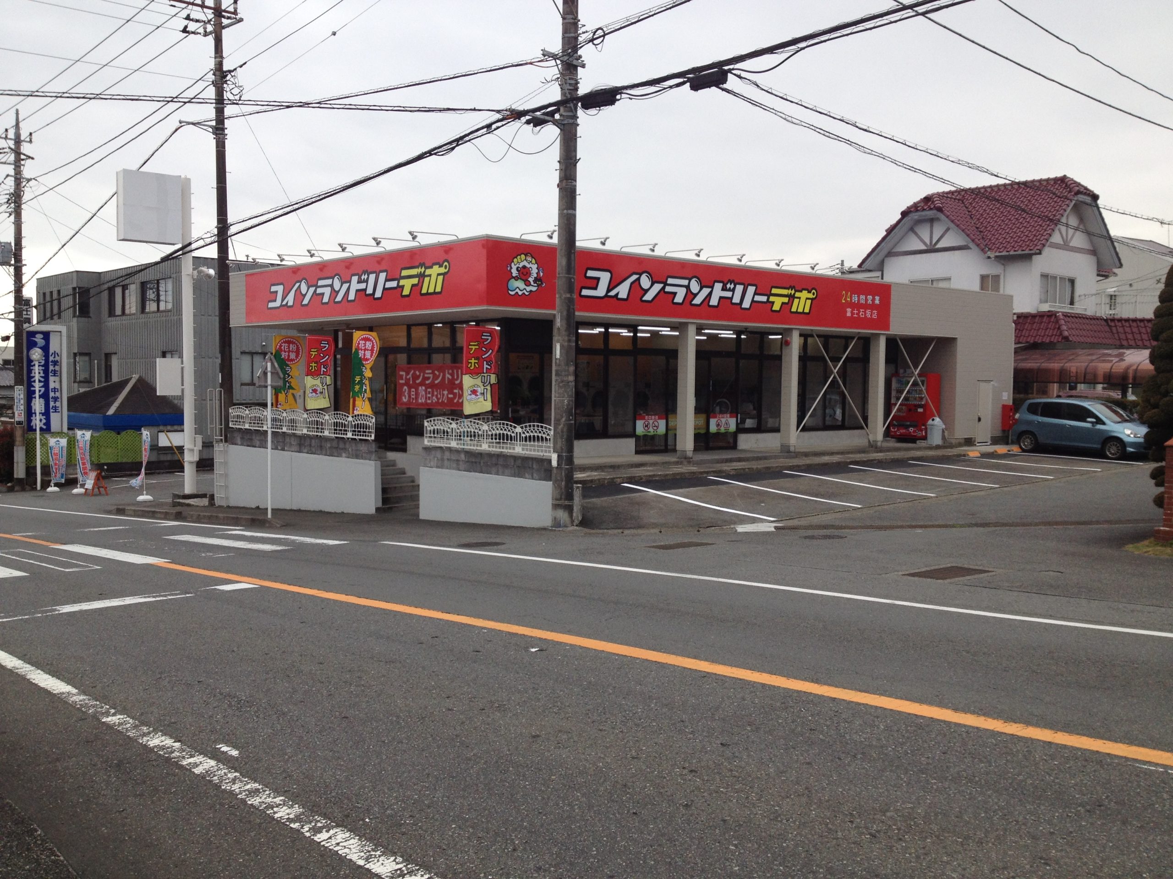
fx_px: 1186
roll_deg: -1.3
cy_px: 440
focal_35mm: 35
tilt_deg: -3.8
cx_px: 586
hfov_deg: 52.6
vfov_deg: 40.7
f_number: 2.4
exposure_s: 1/435
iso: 50
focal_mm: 4.28
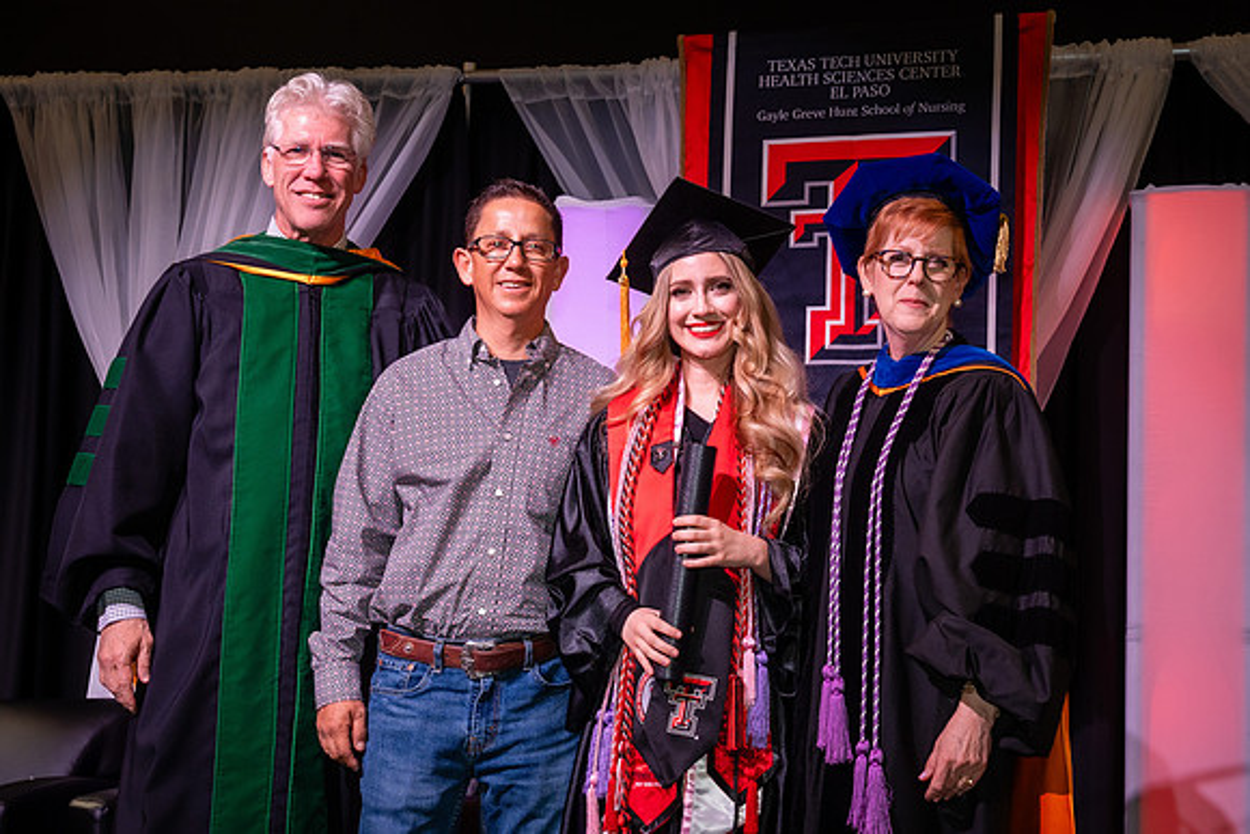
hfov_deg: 30.4
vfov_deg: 20.6
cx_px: 674
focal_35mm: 66
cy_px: 436
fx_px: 2298
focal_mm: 51
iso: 1250
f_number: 5.6
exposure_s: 1/160
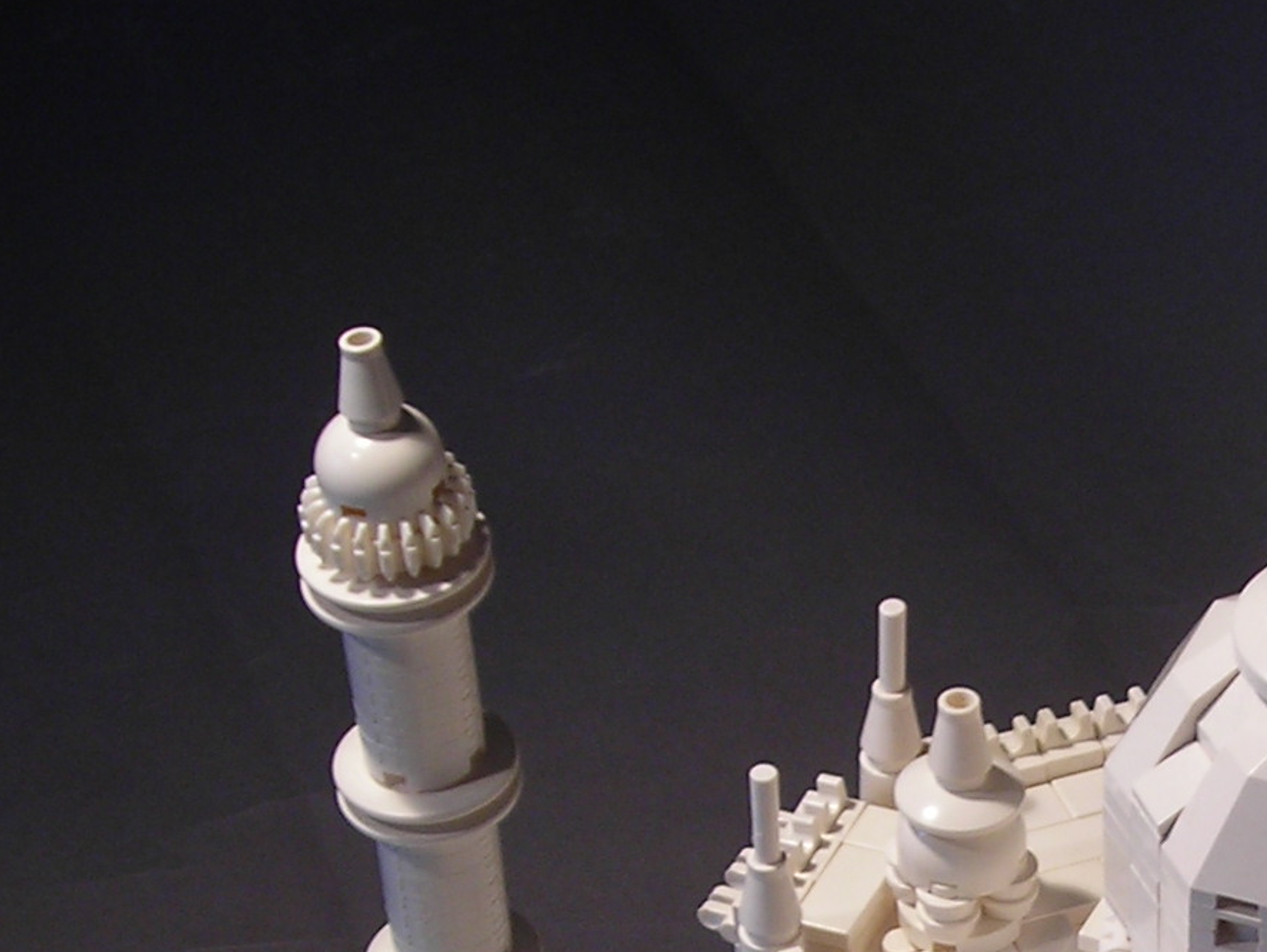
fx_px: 4064
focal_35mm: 111
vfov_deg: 13.1
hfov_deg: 17.4
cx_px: 1193
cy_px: 1096
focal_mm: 6.3
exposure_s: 1/56.4
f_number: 3.2
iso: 50
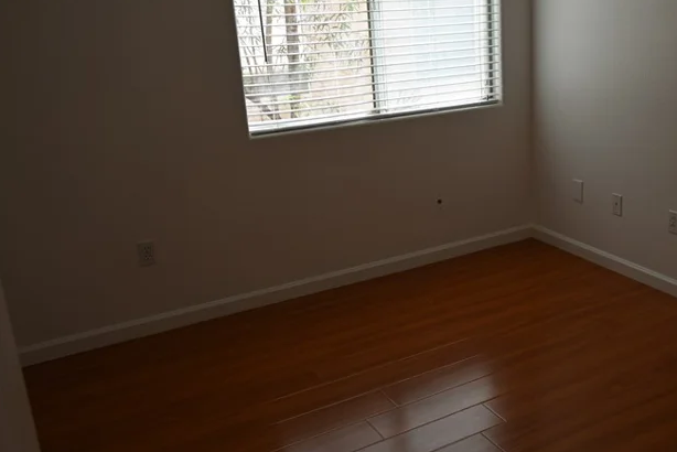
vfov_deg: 33.4
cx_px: 502
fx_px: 753
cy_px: 221
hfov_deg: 46.8
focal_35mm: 40
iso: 64
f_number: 4.5
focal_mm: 24
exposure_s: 1/60
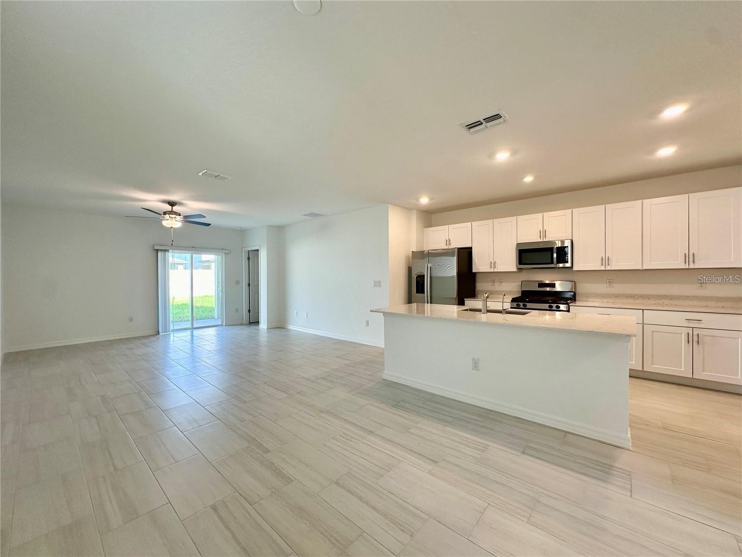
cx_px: 371
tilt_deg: -0.5
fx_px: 300
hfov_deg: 102.1
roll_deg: -0.1
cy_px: 278
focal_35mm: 14
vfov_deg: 85.7
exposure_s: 1/120
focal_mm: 2.22
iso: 125
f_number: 2.2
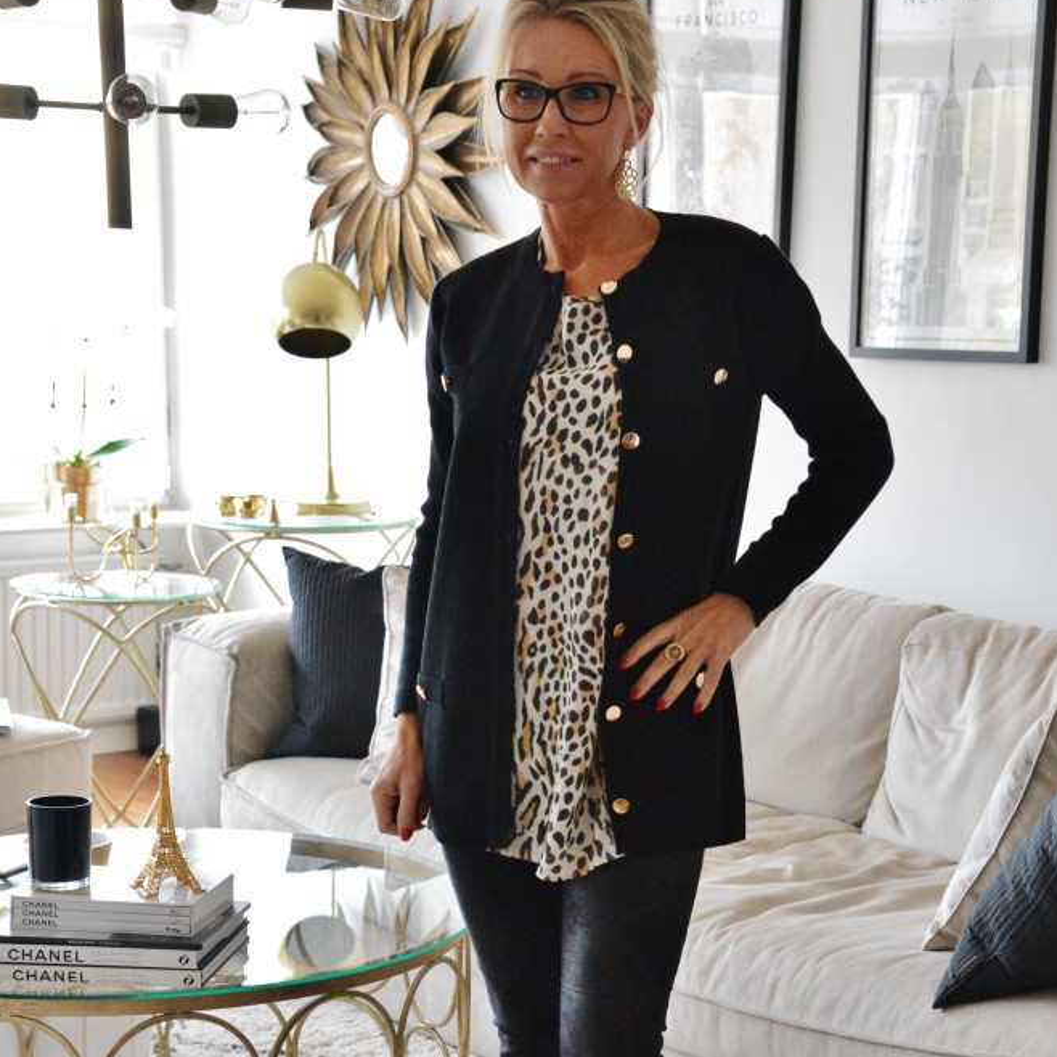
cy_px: 723
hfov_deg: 21.1
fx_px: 2833
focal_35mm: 82
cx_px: 546
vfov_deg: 21.0
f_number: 6.3
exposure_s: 1/20
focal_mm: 62
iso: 6400
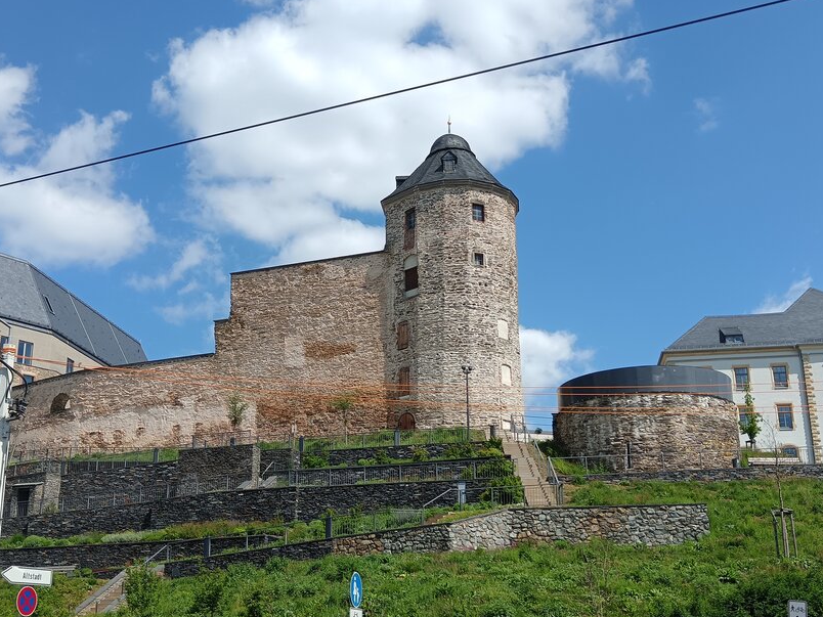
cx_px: 371
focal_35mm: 43
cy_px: 354
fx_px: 1022
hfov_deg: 43.8
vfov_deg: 33.5
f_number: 1.9
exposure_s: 1/1043
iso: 101
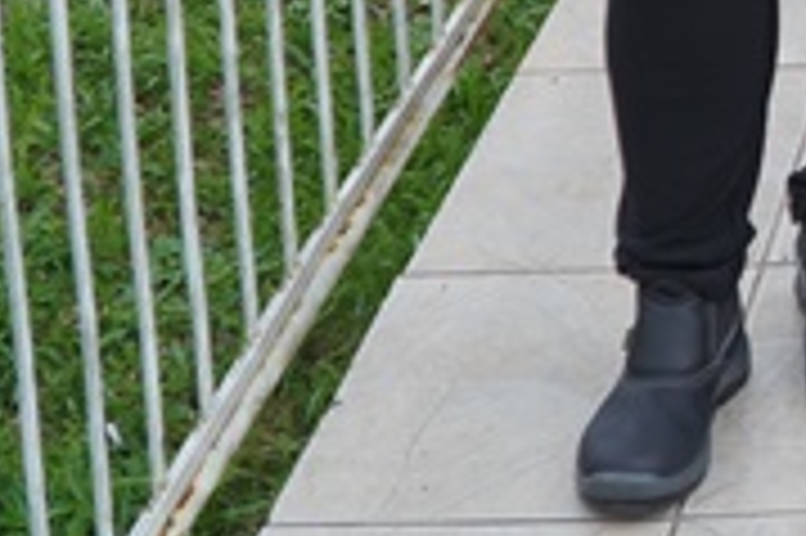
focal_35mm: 134
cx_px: 1689
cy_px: -606
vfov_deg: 9.4
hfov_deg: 13.0
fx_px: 2997
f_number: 4.5
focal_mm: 20
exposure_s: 1/250
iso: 100
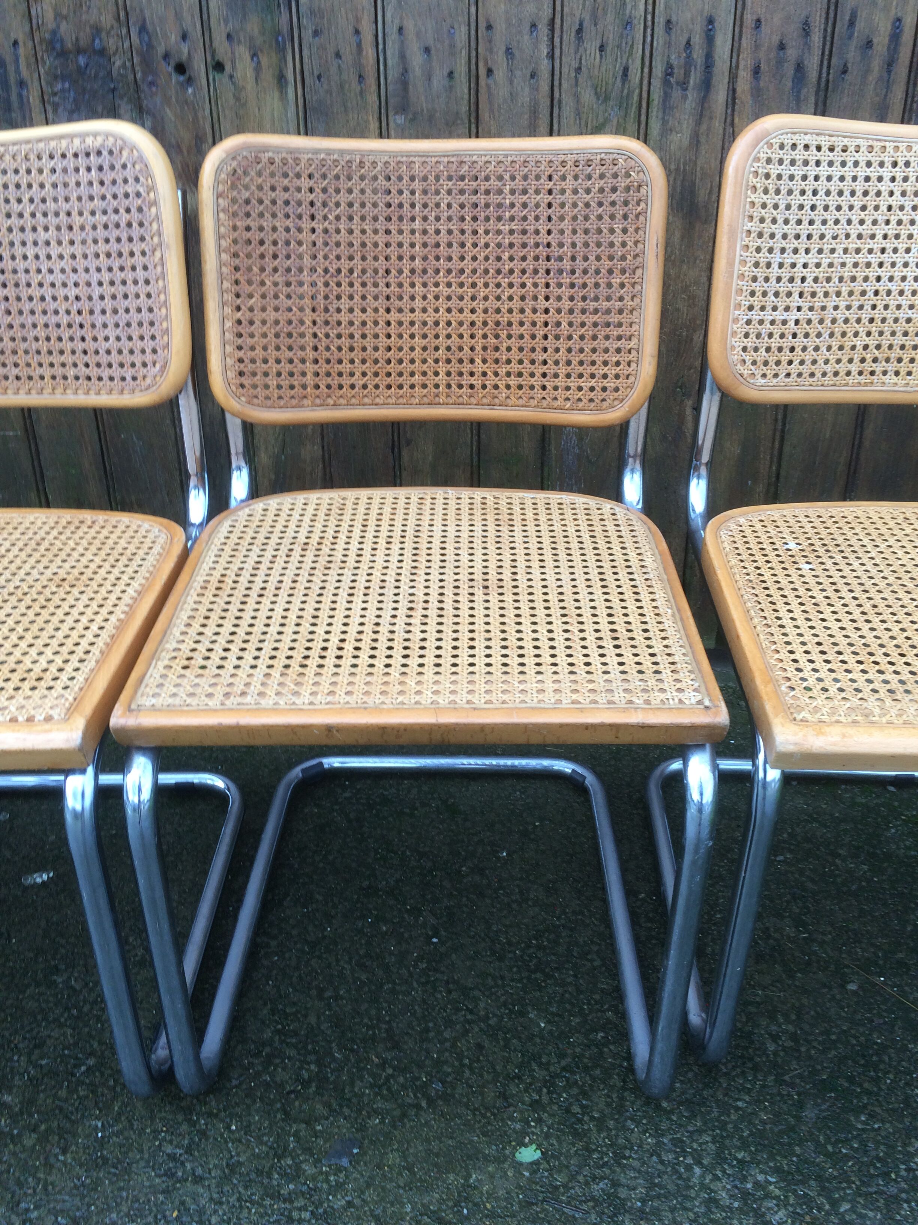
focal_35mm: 29
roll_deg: -0.2
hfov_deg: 48.2
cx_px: 459
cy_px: 612
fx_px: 1025
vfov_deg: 61.7
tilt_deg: -28.9
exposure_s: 1/100
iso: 40
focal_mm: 4.15
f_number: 2.2
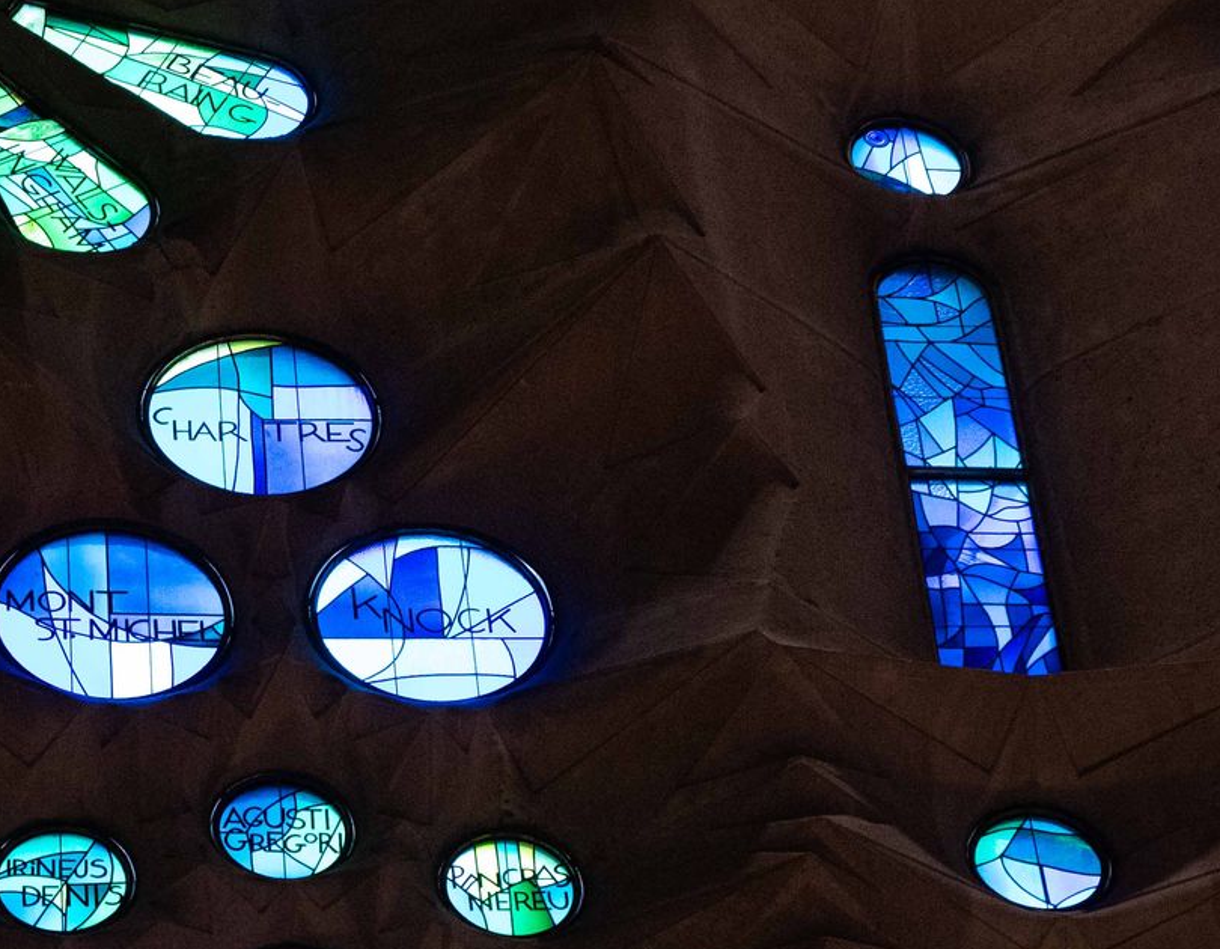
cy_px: 567
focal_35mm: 142
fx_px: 5072
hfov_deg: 13.6
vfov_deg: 10.7
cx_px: 70
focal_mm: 54
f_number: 5.6
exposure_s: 1/400
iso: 8000
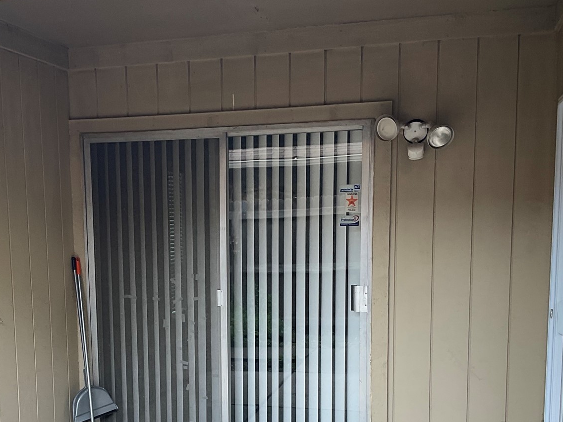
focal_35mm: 49
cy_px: 321
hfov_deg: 38.6
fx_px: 797
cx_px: 208
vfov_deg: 29.2
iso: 20
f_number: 1.8
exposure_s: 1/122
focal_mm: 3
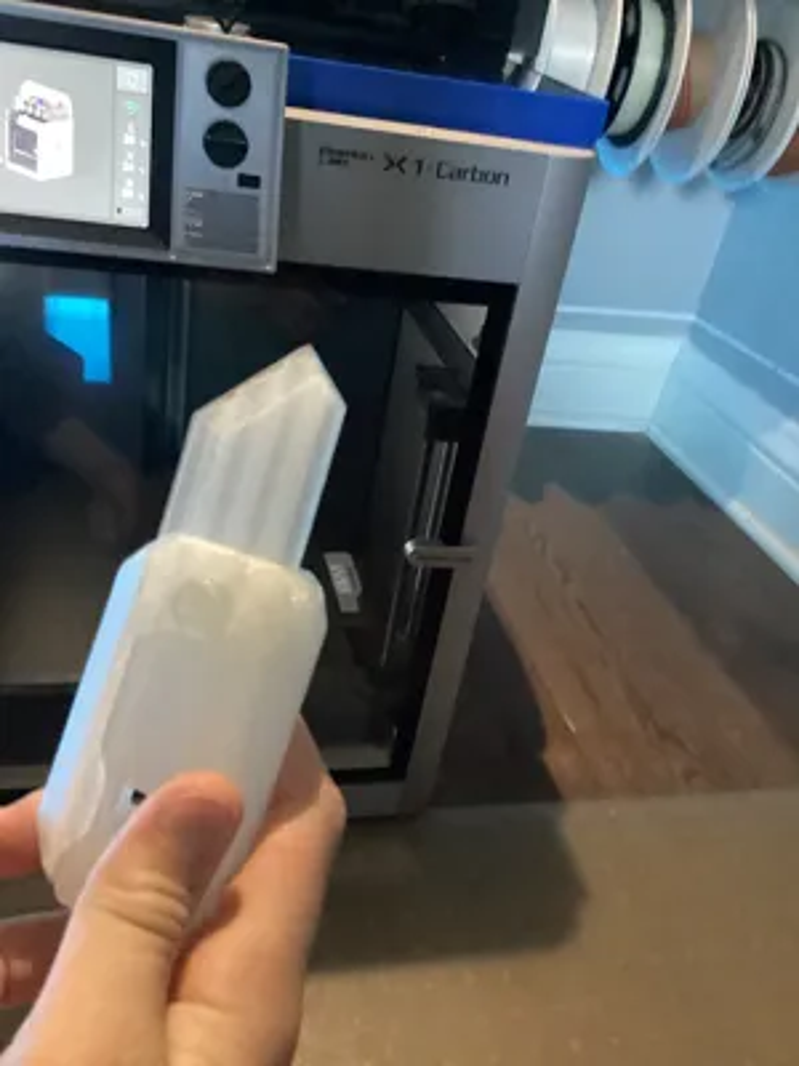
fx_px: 954
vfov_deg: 58.4
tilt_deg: -33.2
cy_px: 533
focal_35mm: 31
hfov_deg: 45.4
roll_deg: -11.7
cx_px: 400
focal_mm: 3.3
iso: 640
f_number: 2.4
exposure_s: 1/20
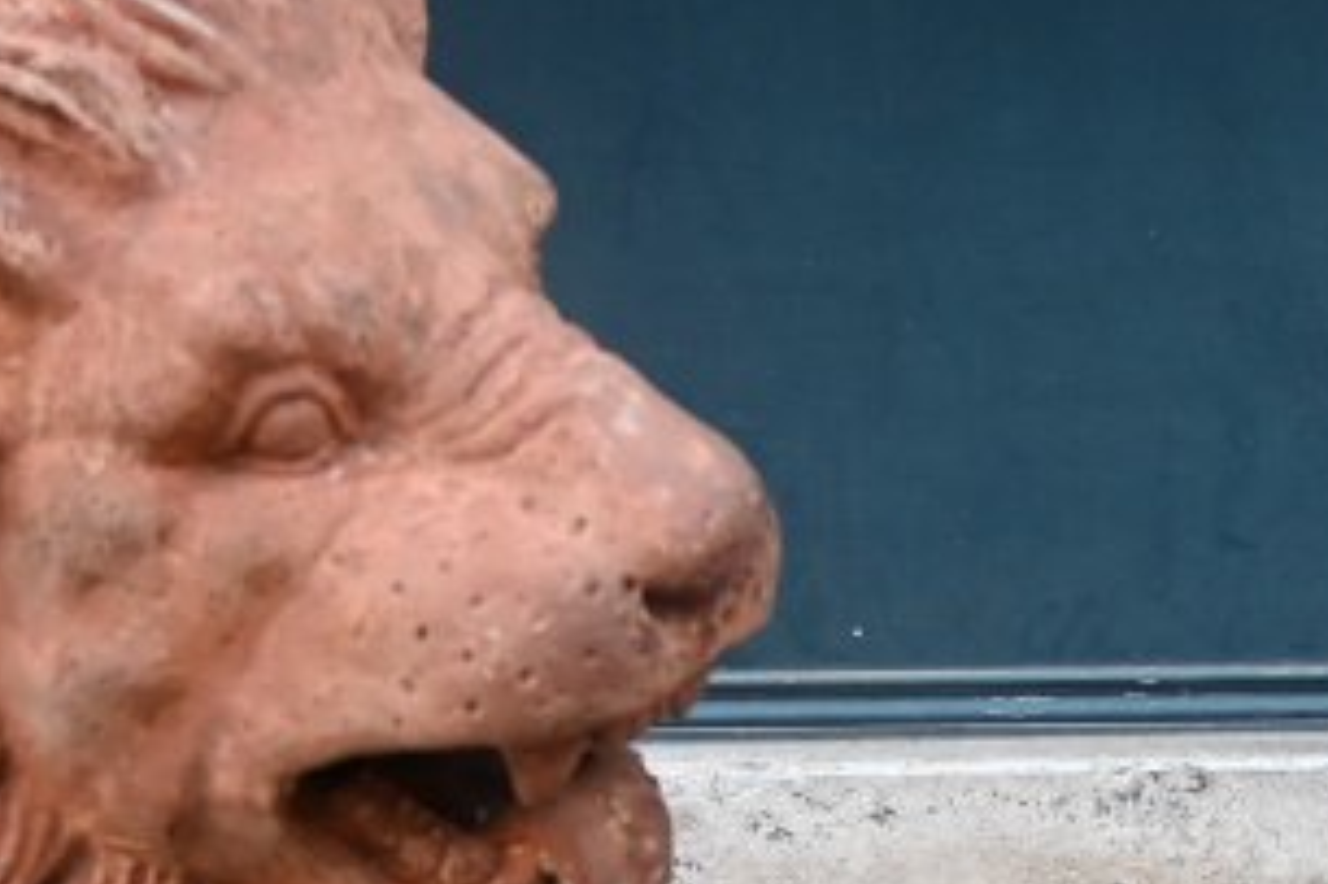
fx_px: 4570
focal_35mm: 124
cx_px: 1289
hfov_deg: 16.2
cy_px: 1485
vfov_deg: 10.5
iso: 720
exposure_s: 1/125
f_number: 3.5
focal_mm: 21
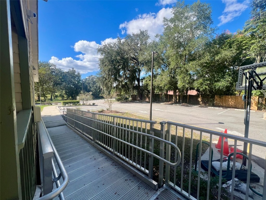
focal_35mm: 13
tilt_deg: -4.6
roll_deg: -0.7
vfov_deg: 89.9
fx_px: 100
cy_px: 100
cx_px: 133
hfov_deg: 106.2
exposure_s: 1/834
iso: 32
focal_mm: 1.57
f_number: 1.8
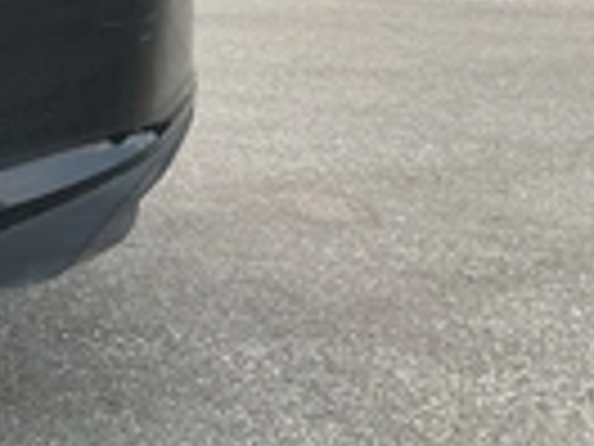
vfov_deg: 17.1
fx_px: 1459
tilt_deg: -10.0
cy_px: 45
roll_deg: -0.9
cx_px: -261
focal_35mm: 85
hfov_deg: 20.2
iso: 25
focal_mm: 3
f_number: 1.8
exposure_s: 1/657
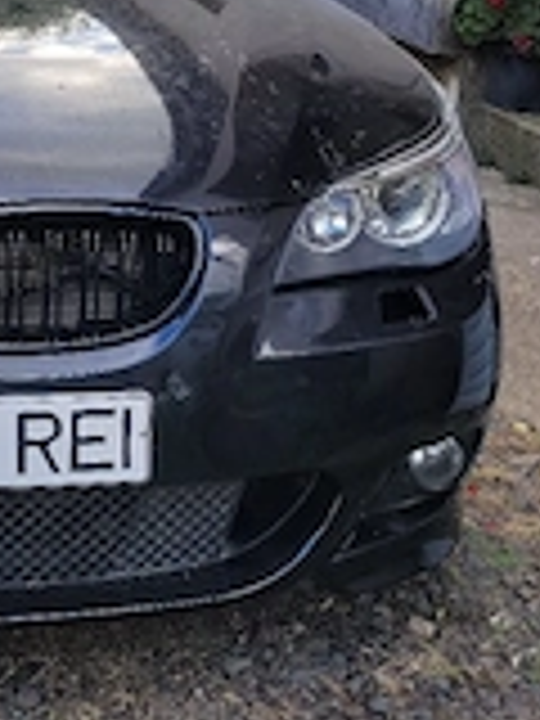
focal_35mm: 65
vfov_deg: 28.9
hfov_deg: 21.2
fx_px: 1352
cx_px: -90
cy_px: 108
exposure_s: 1/400
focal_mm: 5.4
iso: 40
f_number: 1.8
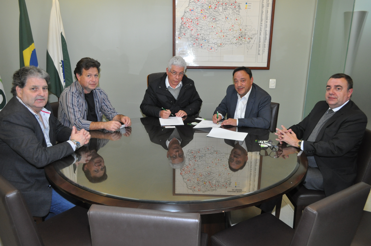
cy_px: 123
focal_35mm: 27
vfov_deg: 47.8
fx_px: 278
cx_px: 186
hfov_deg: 67.4
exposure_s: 1/60
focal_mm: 18
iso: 800
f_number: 4
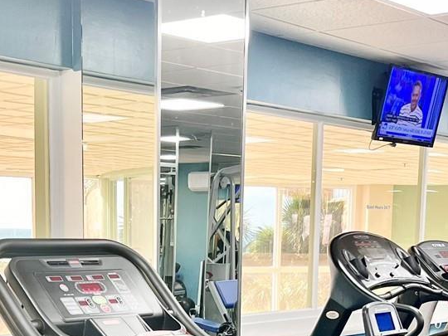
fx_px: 997
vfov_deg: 18.4
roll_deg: -1.0
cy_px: 375
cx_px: 212
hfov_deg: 25.3
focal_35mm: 77
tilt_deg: -9.0
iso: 100
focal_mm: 5.7
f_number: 1.5
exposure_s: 1/120
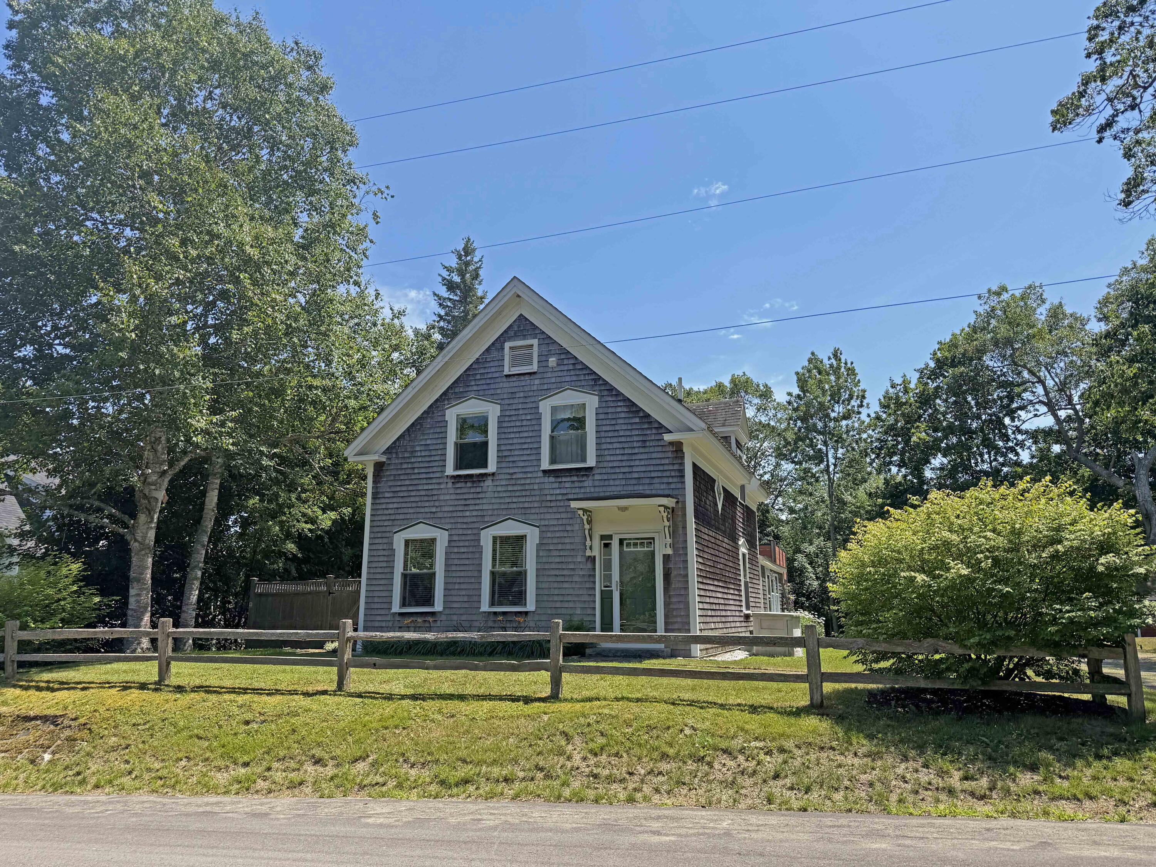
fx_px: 801
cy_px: 434
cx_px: 578
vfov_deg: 56.8
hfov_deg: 71.6
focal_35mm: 24
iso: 80
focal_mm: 6.76
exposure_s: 1/3759
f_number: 1.78
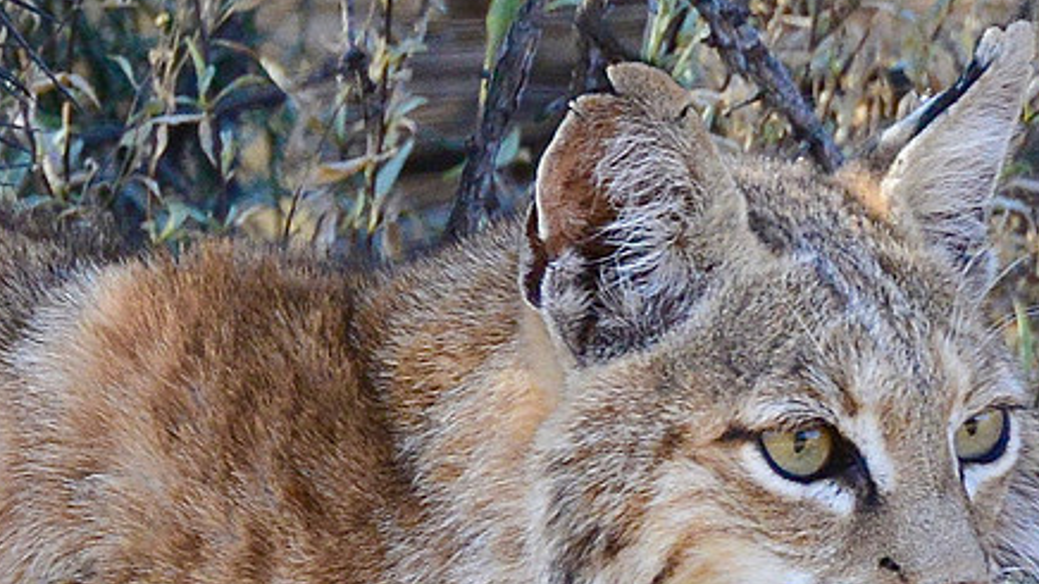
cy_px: 442
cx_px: 581
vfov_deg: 2.9
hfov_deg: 5.2
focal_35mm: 418
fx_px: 11513
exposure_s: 1/400
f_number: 10
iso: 1600
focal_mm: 300
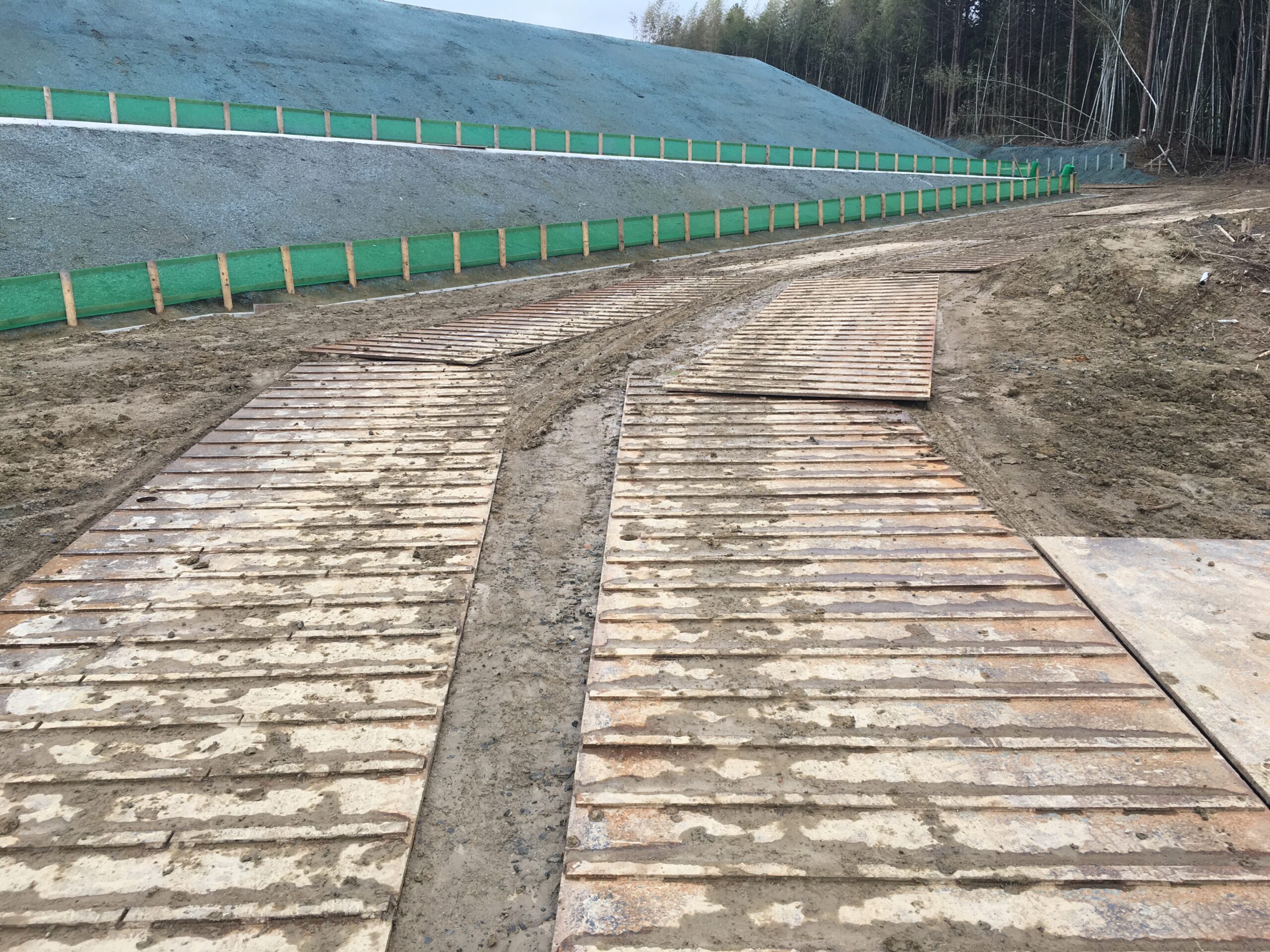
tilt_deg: -10.1
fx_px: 1064
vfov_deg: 48.2
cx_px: 635
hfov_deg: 61.7
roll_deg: +0.7
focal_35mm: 29
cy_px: 476
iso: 25
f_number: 2.2
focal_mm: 4.15
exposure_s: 1/142
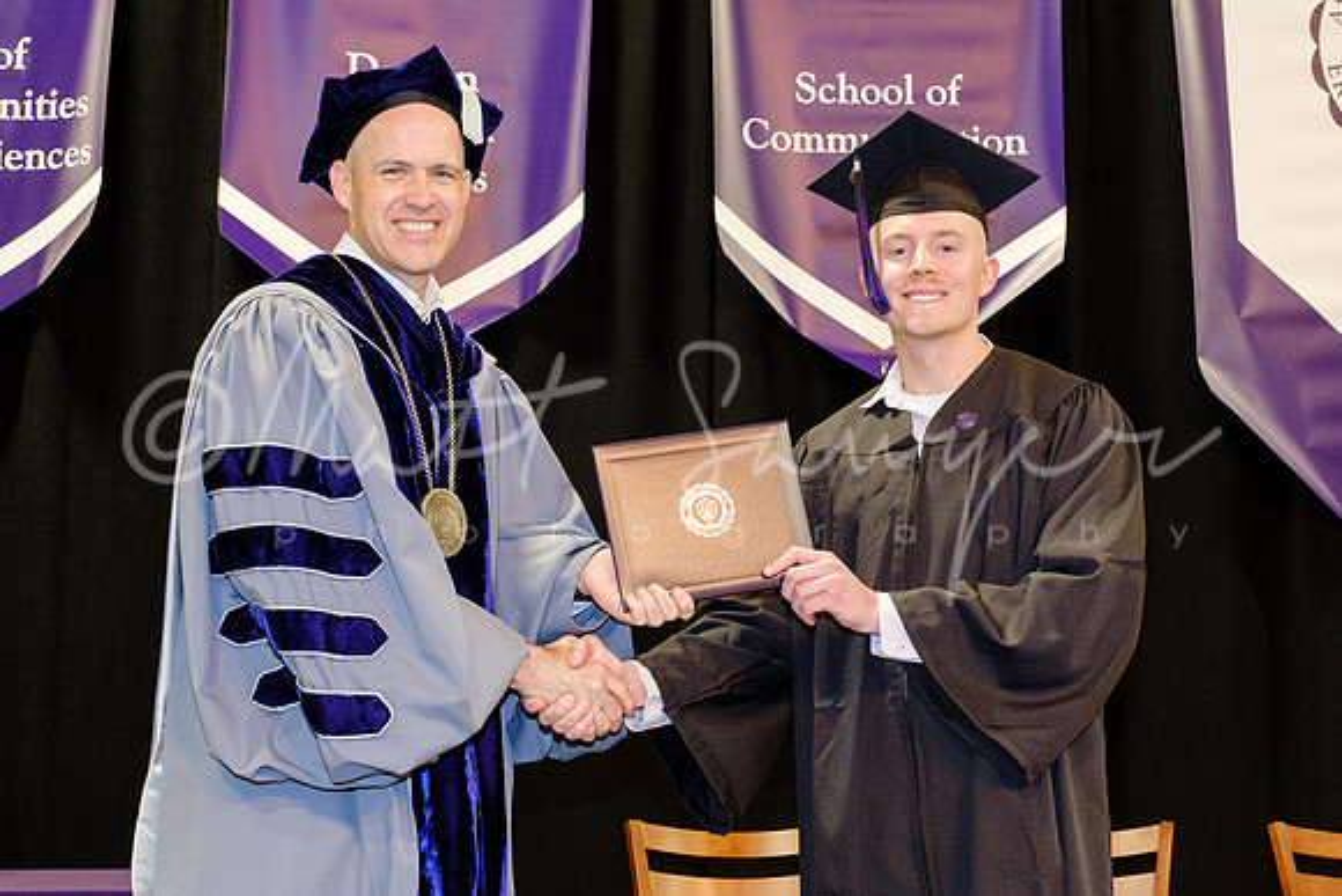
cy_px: 519
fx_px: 2026
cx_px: 701
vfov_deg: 24.9
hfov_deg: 36.6
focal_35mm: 54
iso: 1250
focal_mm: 23.4
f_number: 4
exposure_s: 1/100
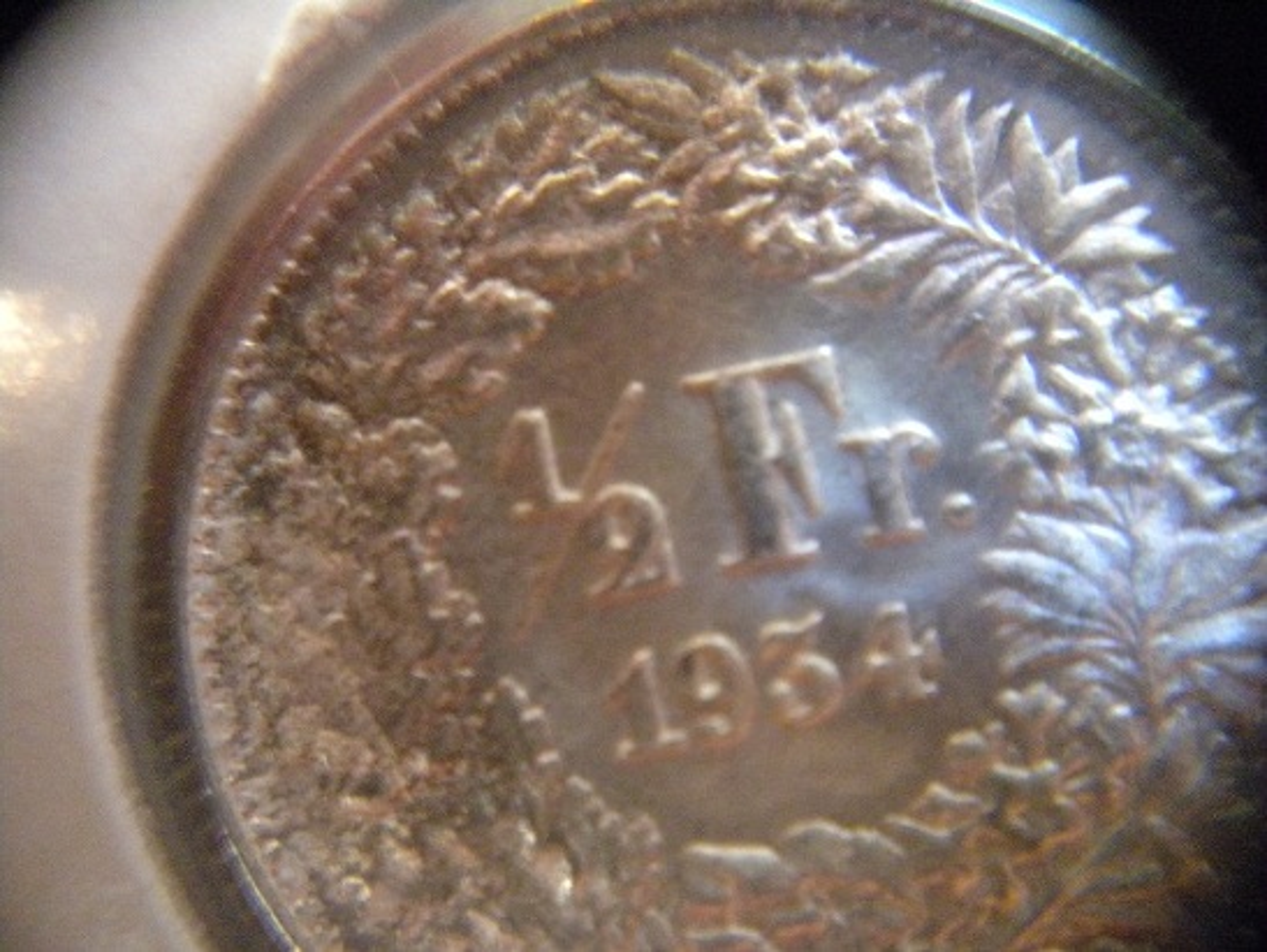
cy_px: 476
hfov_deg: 52.6
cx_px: 634
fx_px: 1282
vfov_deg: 40.7
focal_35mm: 35
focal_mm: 6.3
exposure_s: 1/3.6
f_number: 3.1
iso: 800
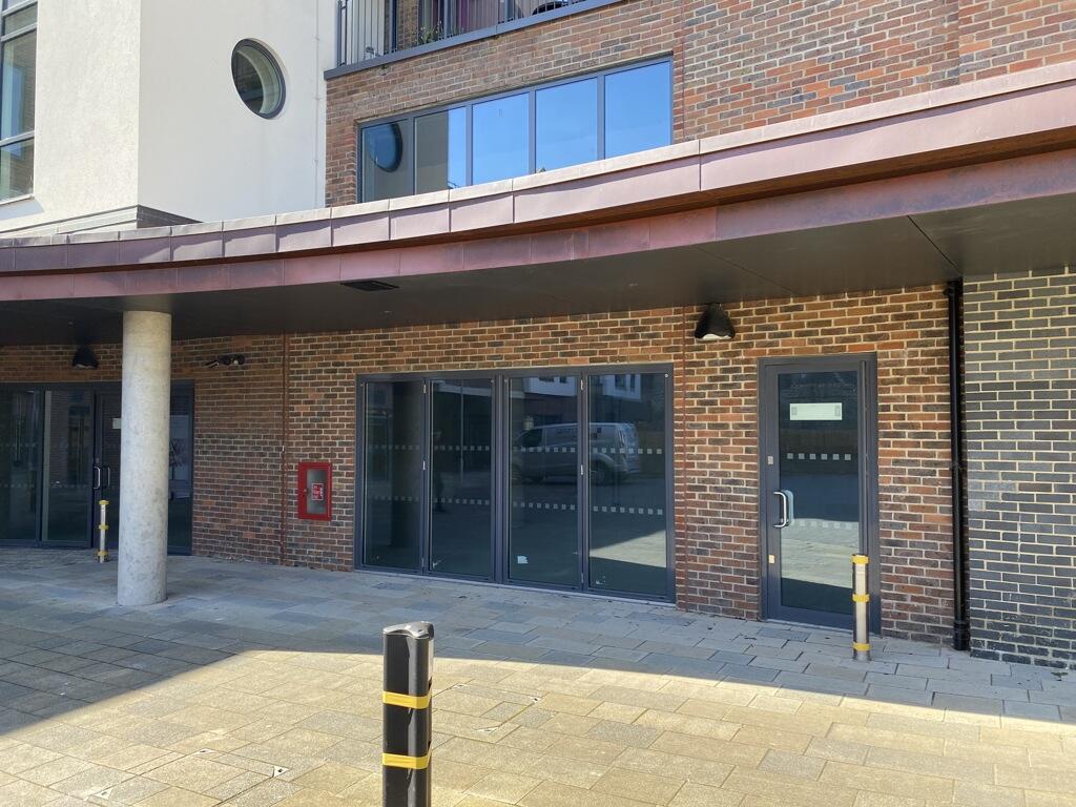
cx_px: 538
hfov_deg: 67.3
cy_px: 404
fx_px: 808
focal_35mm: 26
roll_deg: -0.2
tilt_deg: +1.4
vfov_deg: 53.1
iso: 32
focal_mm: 4.25
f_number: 1.8
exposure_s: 1/502
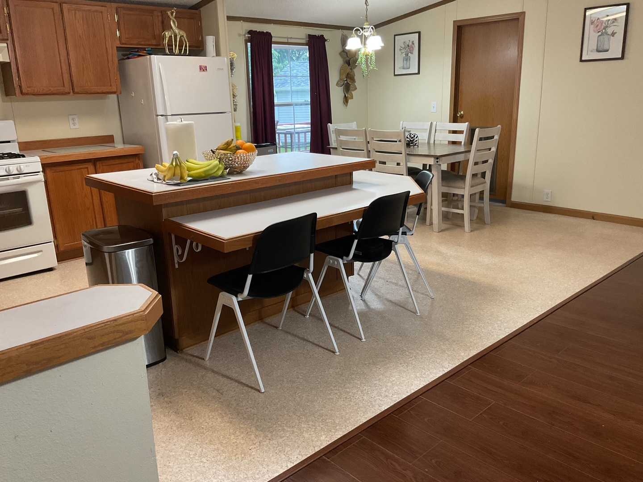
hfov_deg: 61.7
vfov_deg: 48.2
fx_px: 539
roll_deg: +0.7
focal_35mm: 29
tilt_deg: -15.1
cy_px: 241
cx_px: 322
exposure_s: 1/60
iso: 100
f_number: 1.8
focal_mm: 3
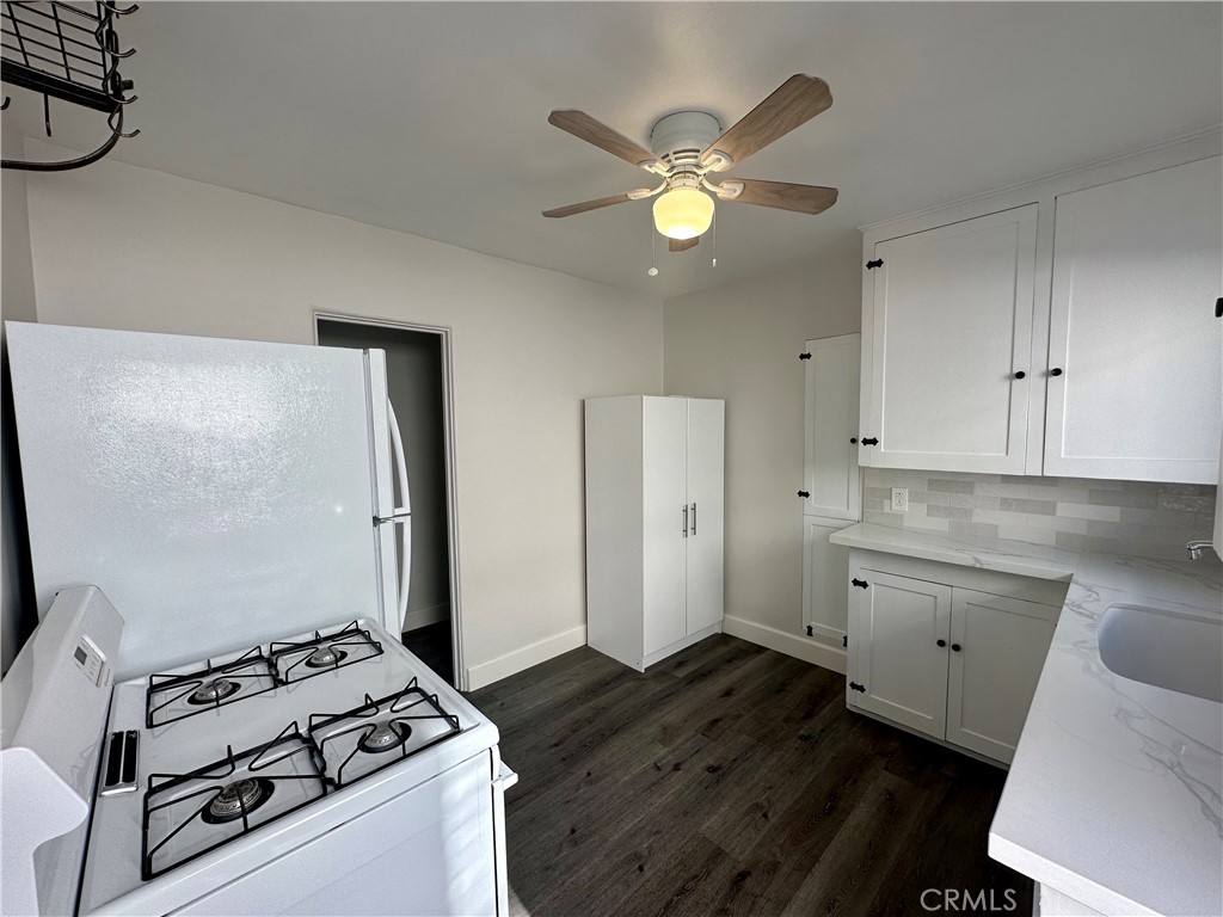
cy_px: 458
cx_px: 612
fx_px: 495
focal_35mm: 14
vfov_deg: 85.7
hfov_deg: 102.1
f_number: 2.2
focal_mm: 2.22
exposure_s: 1/171
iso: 40
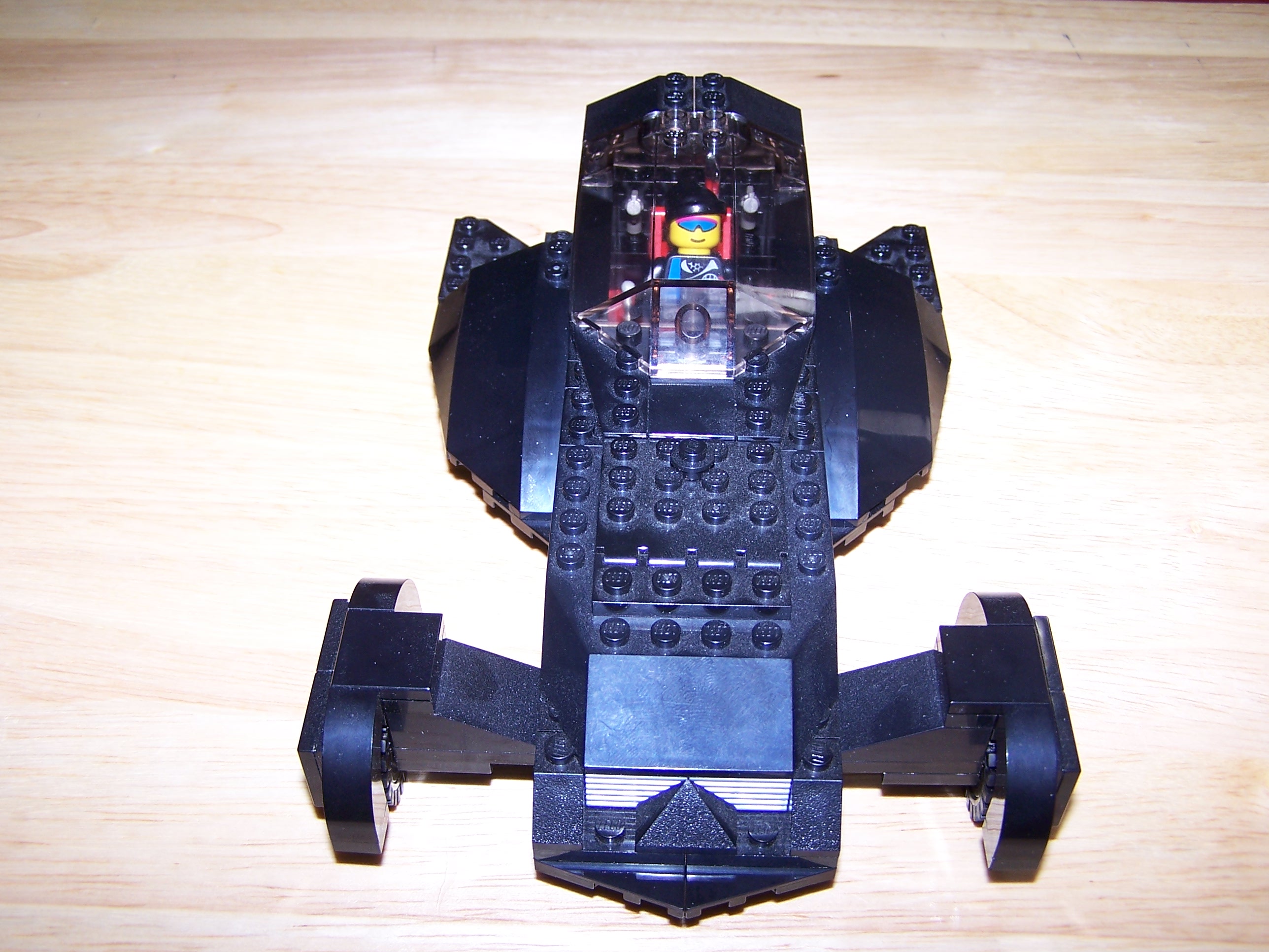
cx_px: 634
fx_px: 1393
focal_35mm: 38
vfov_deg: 37.7
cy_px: 476
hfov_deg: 49.0
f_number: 2.8
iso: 80
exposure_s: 1/60
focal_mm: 6.3
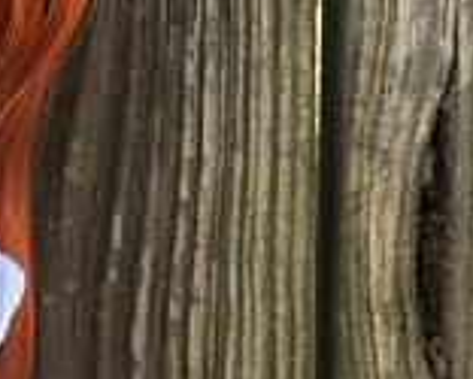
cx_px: -243
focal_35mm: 116
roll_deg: +3.5
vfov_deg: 13.1
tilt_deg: -10.3
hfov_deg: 15.3
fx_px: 1625
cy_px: 385
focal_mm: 4.15
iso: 25
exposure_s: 1/120
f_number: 2.2
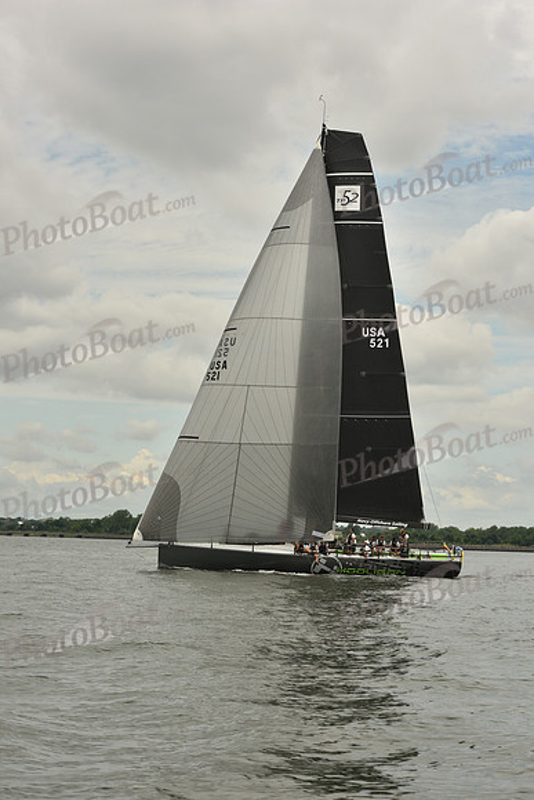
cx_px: 267
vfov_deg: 26.0
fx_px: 1734
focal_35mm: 78
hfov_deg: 17.5
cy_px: 400
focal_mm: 78
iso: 320
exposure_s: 1/1000
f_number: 9
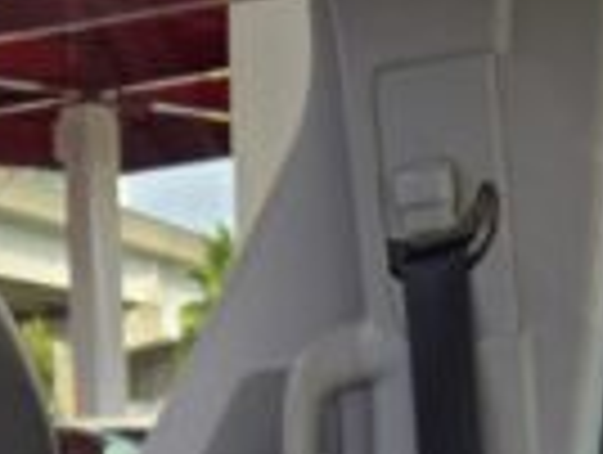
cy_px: 1259
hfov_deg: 14.1
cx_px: -58
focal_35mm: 137
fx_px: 2391
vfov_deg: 9.2
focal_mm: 5.4
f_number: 1.8
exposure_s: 1/180
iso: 32
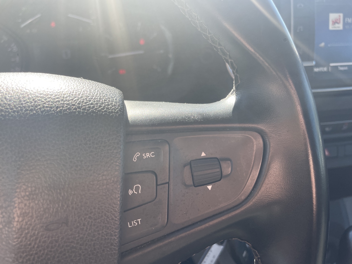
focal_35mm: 26
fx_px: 264
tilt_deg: -31.2
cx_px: 176
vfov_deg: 53.1
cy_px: 132
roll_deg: +0.1
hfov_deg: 67.3
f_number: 1.6
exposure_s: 1/362
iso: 32
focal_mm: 4.2
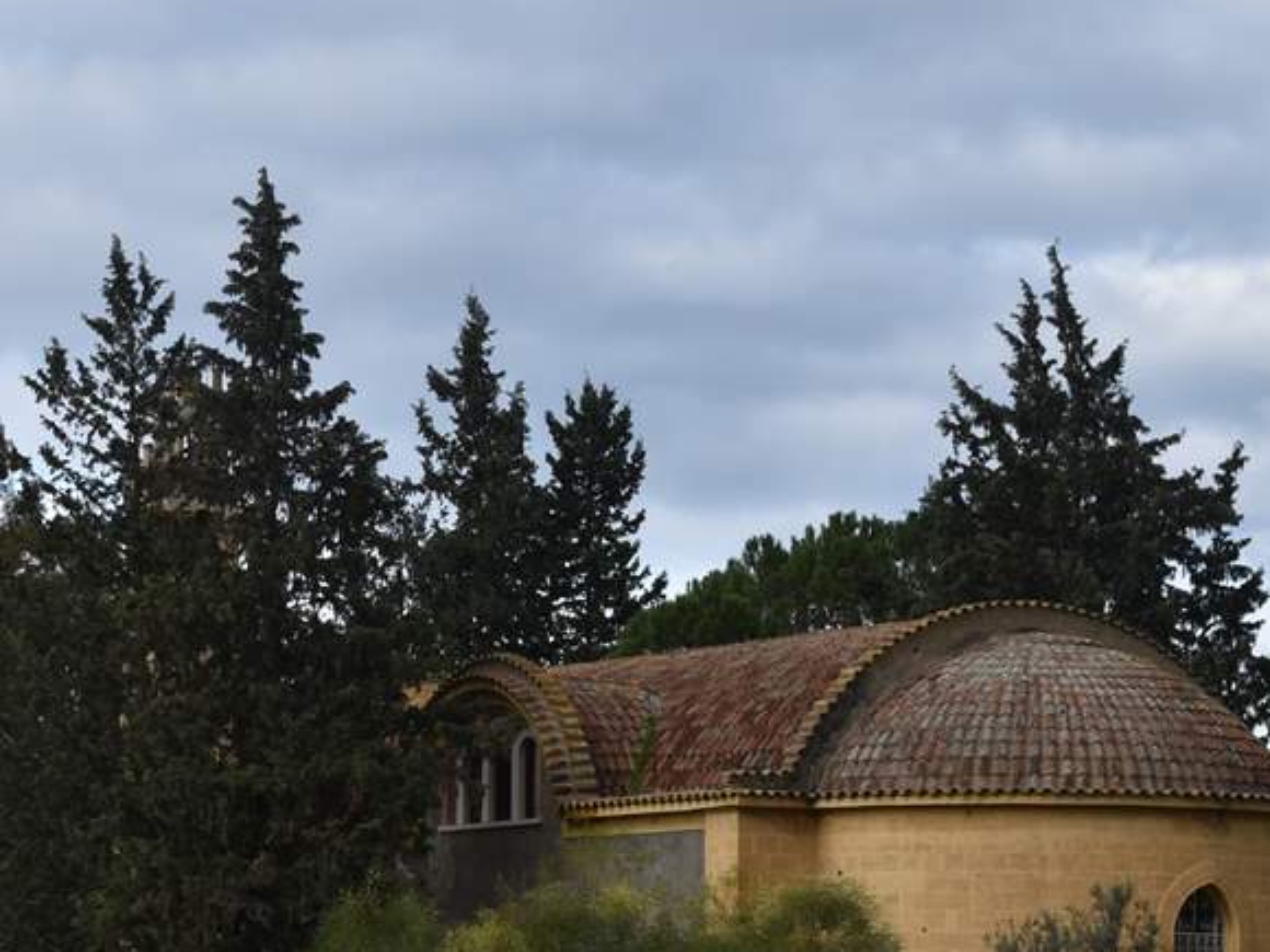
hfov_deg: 12.7
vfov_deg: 9.6
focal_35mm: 155
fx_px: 5687
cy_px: 678
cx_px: 367
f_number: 10
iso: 100
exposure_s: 1/200
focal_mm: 52
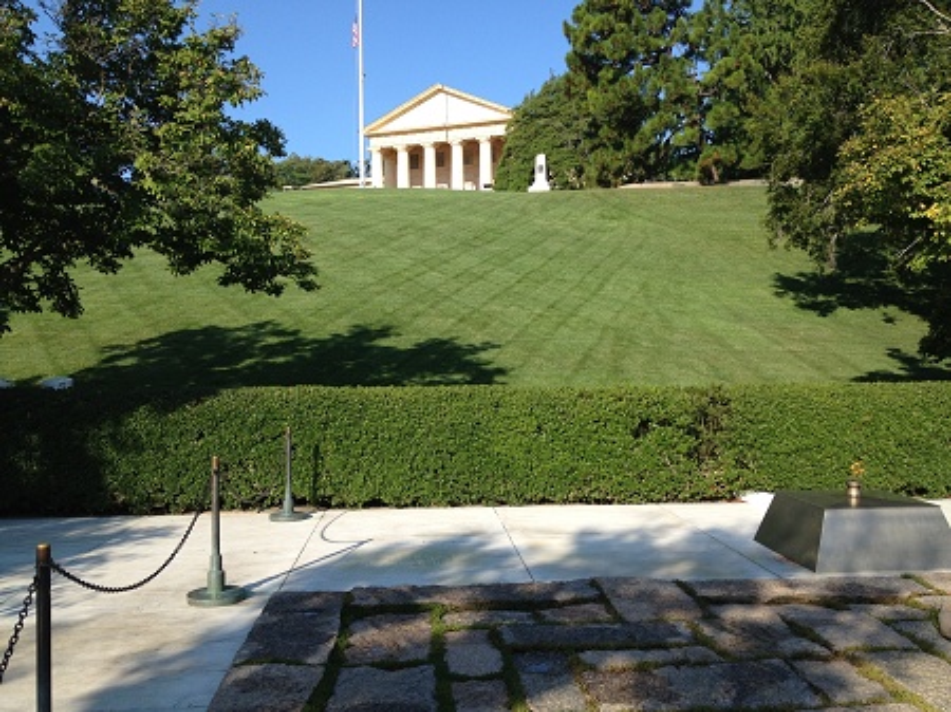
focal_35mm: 35
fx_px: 961
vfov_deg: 40.7
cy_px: 356
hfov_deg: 52.7
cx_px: 476
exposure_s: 1/1126
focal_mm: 4.28
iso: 50
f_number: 2.4
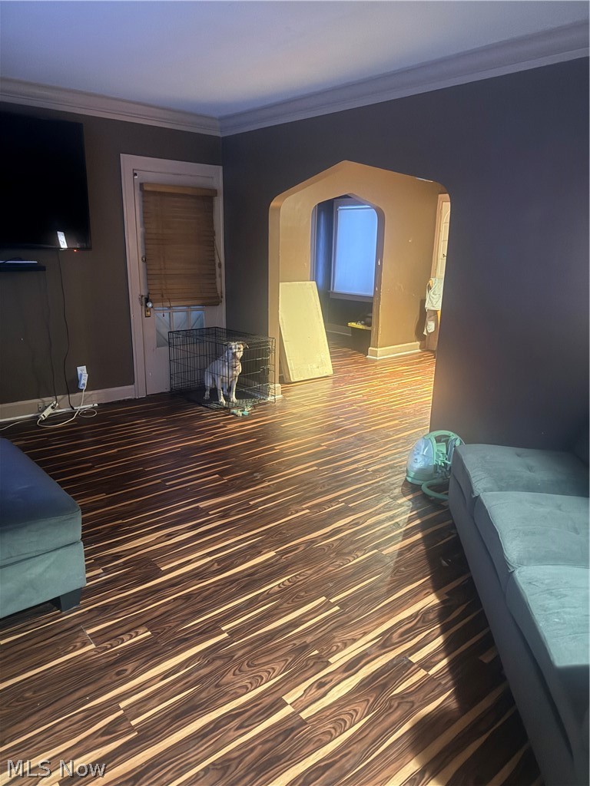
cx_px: 295
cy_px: 393
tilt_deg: -14.5
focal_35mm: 24
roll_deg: -1.3
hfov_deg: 56.8
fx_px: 545
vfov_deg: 71.6
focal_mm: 6.76
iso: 1000
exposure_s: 1/12
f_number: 1.78
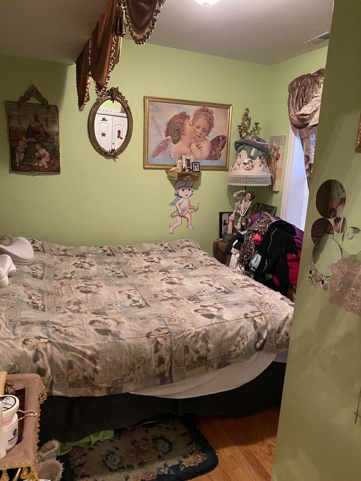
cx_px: 180
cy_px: 240
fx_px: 362
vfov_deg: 67.3
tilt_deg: -9.3
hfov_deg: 53.1
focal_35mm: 26
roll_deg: -4.0
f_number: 1.8
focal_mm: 4.25
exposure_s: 1/30
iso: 640
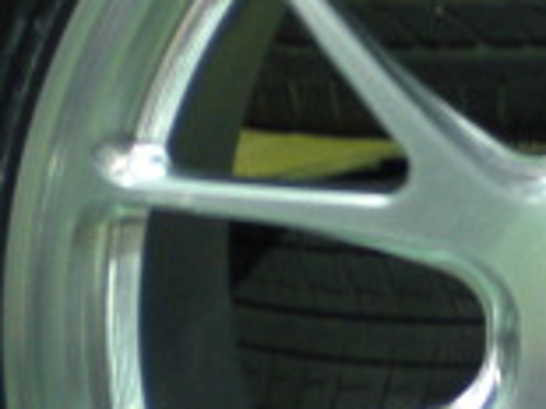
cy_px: 346
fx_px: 2474
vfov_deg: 9.4
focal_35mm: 157
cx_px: 680
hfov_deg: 12.3
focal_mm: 6.3
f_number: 3.1
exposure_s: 1/5
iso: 200
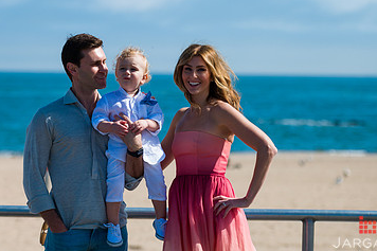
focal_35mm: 163
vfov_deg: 8.4
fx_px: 1706
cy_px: 67
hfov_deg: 12.6
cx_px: 127
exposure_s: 1/5000
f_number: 3.2
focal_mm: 100
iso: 200
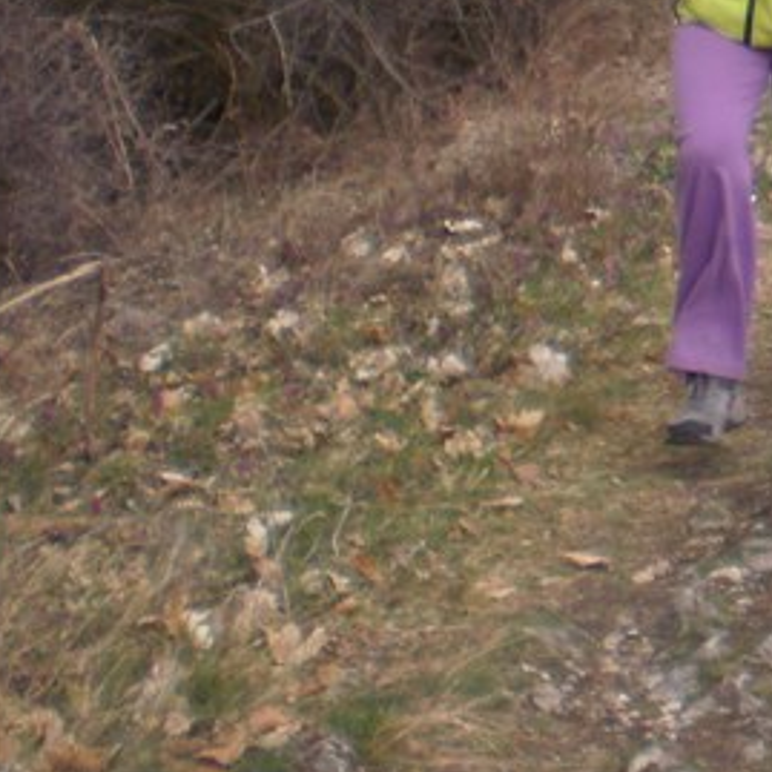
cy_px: -258
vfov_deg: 13.5
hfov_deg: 13.1
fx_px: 3129
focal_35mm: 124
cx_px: 1248
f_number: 3.1
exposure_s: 1/640
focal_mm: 6.3
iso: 100
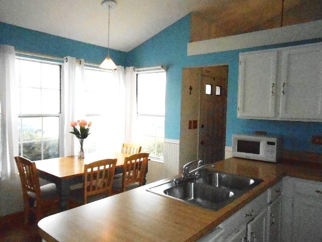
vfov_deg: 53.1
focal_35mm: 26
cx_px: 161
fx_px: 242
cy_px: 121
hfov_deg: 67.3
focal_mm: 4.6
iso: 1600
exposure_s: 1/1250
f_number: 3.5
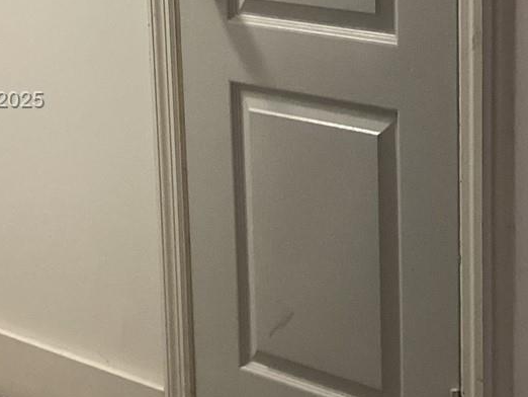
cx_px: 529
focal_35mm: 95
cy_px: 101
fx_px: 1450
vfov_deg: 15.5
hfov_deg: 20.0
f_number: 2.4
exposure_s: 1/60
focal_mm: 3.3
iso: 320
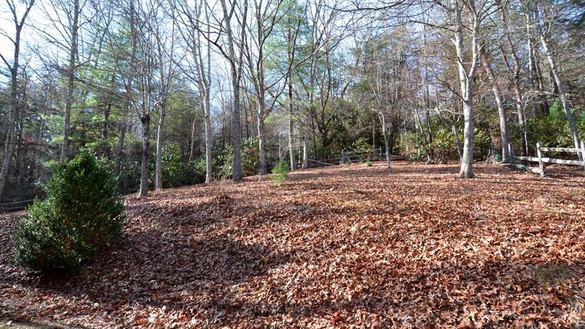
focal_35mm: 19
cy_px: 164
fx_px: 295
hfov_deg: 89.6
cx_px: 292
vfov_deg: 58.3
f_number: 5.6
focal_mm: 12
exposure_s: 1/125
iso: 200
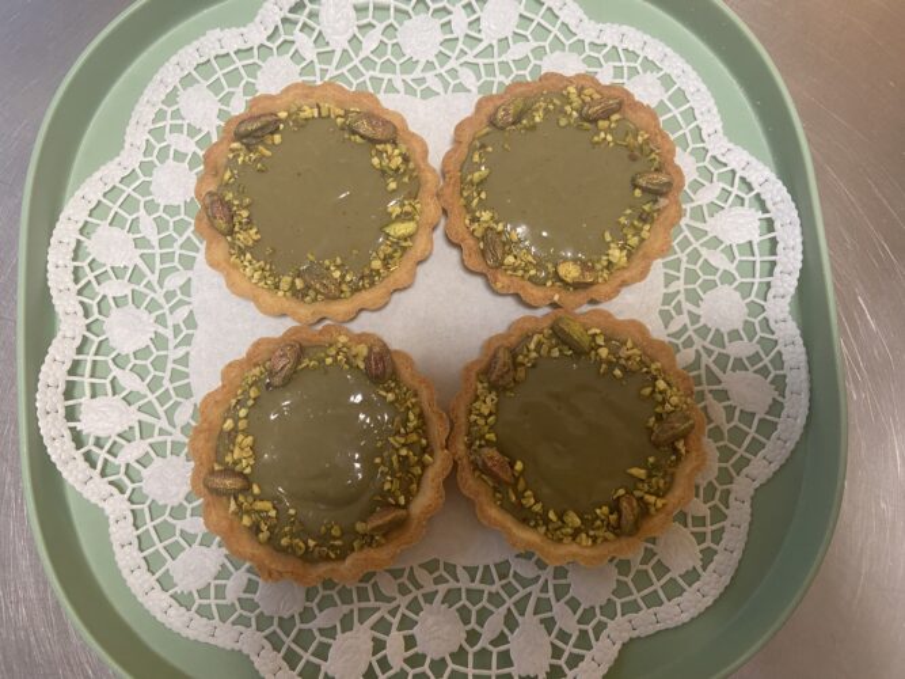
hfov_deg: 67.3
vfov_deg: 53.0
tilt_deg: -84.7
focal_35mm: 26
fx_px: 680
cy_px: 340
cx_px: 452
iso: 125
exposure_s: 1/50
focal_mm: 4.25
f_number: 1.8
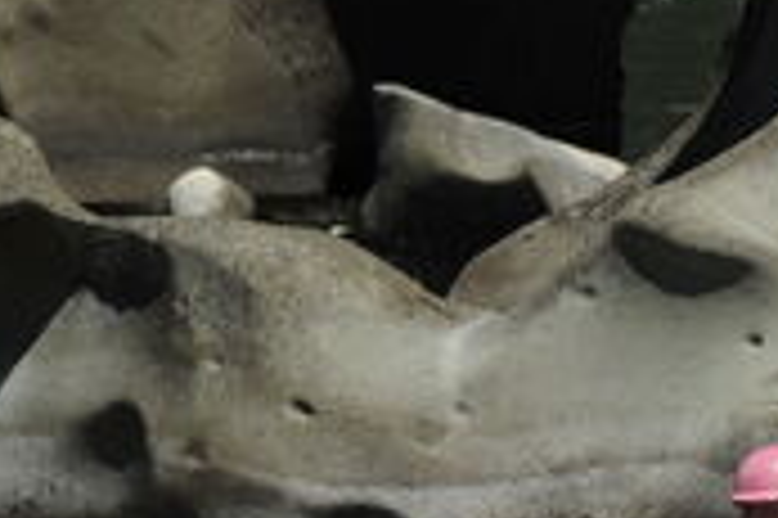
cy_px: 302
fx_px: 29967
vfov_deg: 1.0
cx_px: 193
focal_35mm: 1388
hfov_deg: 1.5
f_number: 6.3
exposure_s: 1/1250
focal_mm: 300
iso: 200
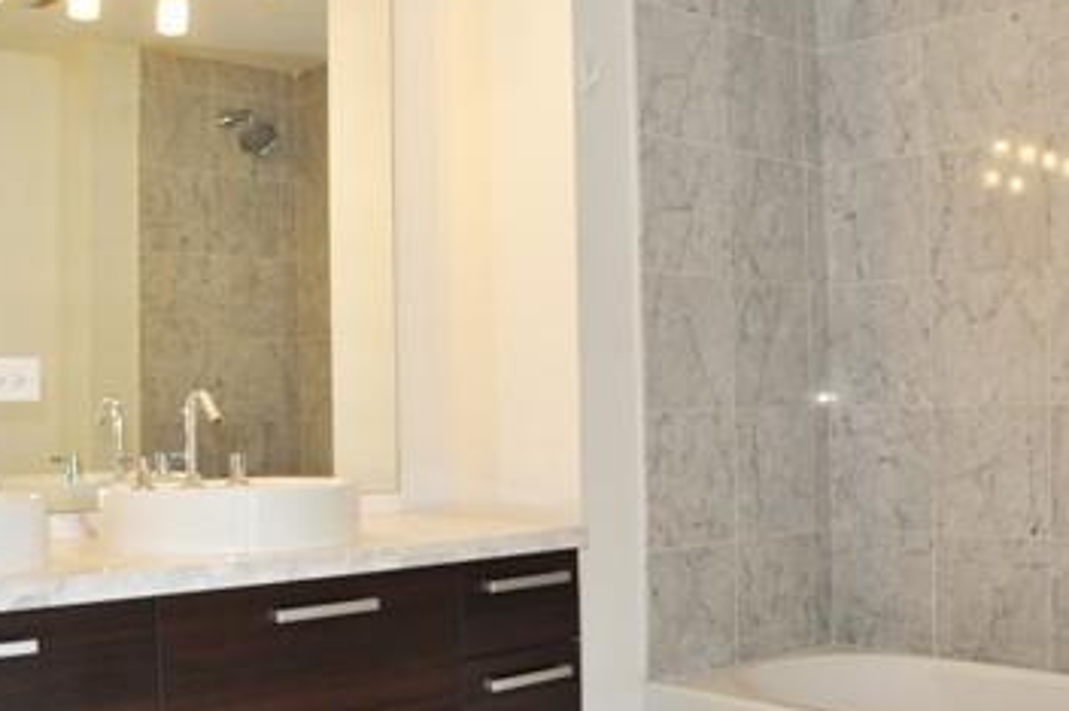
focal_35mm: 60
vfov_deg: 22.6
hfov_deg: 33.4
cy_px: 415
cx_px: 516
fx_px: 1780
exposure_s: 1/125
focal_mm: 22
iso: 450
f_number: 3.8
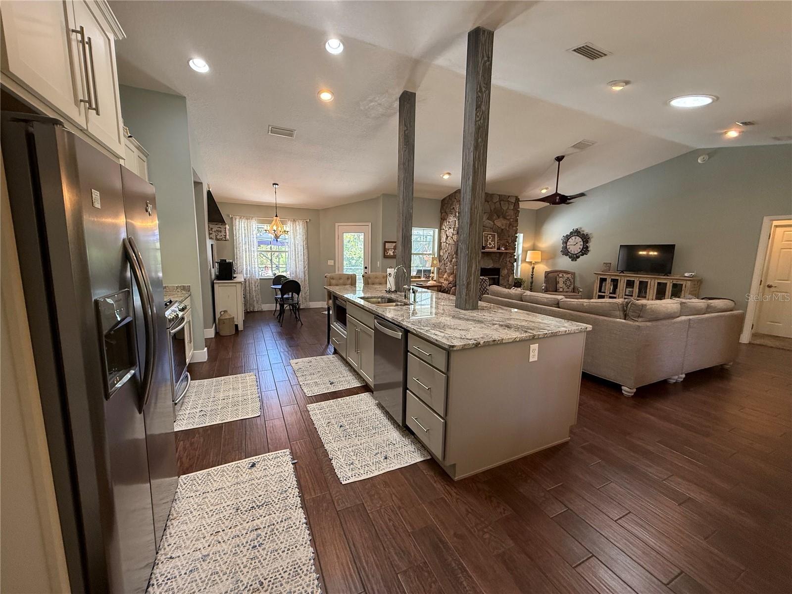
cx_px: 396
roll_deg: -0.7
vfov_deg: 85.7
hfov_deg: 102.1
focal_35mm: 14
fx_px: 320
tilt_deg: -8.1
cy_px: 297
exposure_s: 1/120
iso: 250
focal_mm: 2.22
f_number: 2.2
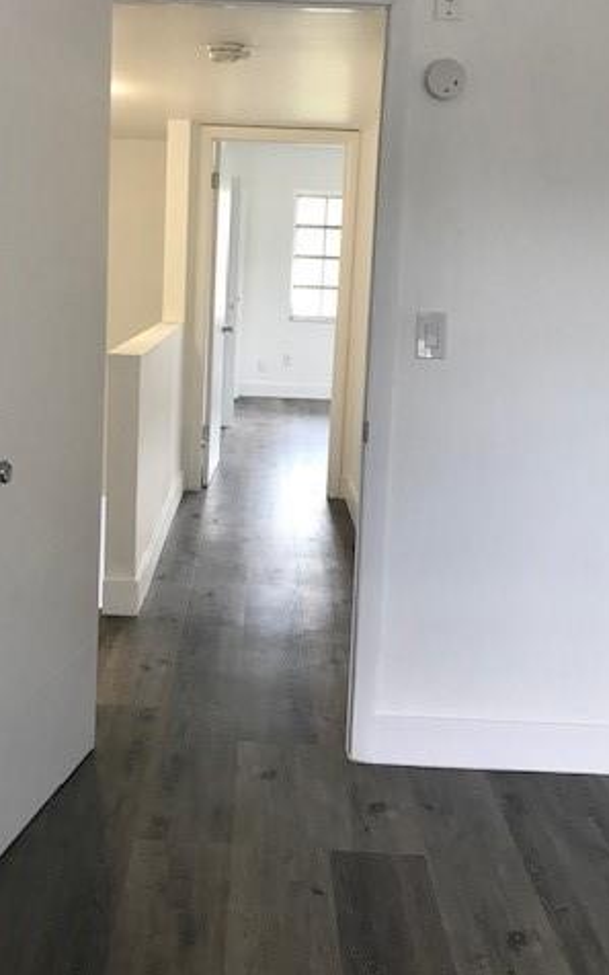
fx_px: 1062
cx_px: 228
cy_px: 388
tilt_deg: -5.1
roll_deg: -1.6
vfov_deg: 49.0
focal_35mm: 40
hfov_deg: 31.9
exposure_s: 1/40
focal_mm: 3.99
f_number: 1.8
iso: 32
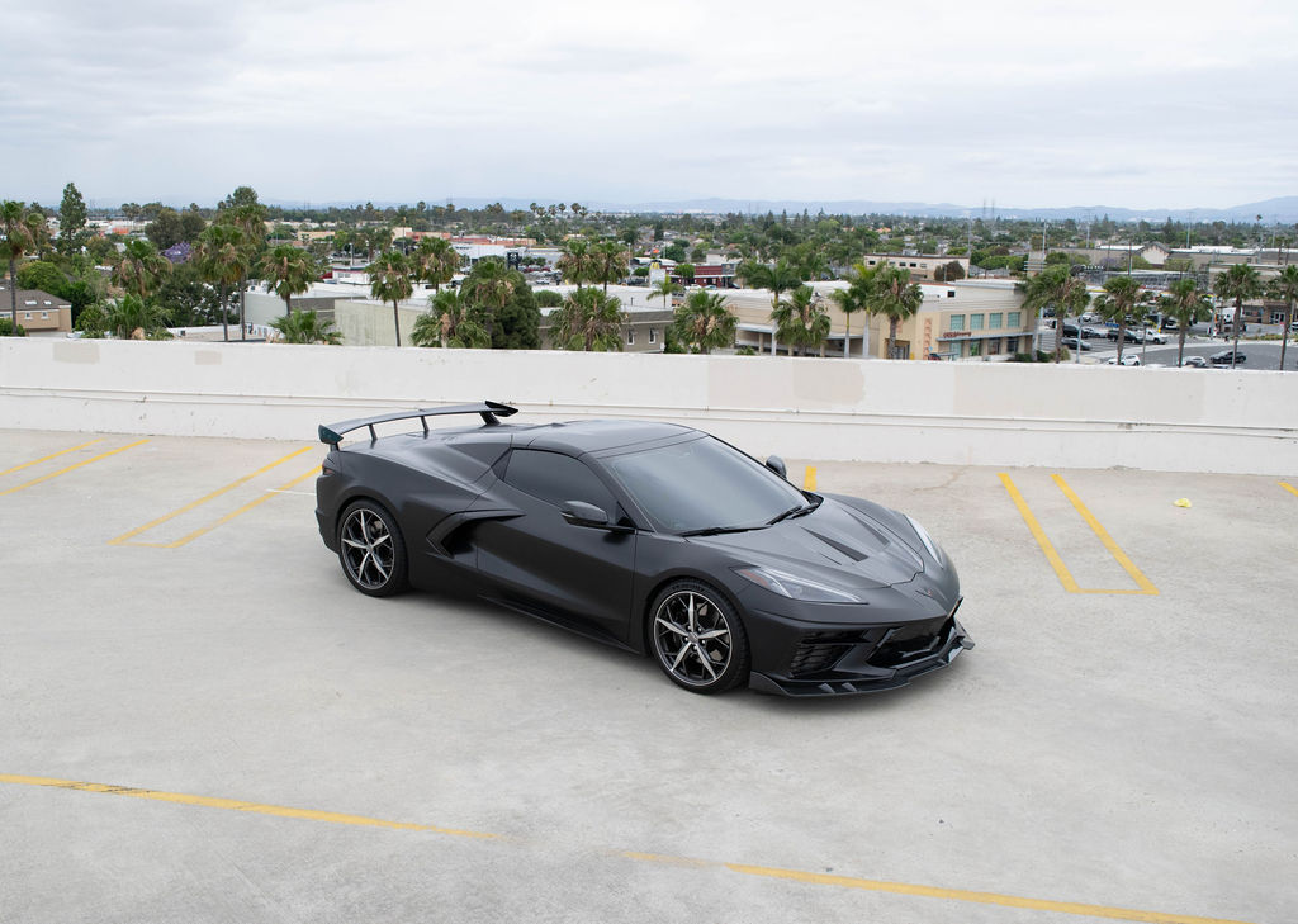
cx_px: 605
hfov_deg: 52.0
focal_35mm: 36
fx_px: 1328
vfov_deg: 38.4
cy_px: 462
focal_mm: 23
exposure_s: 1/1600
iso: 400
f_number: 6.3
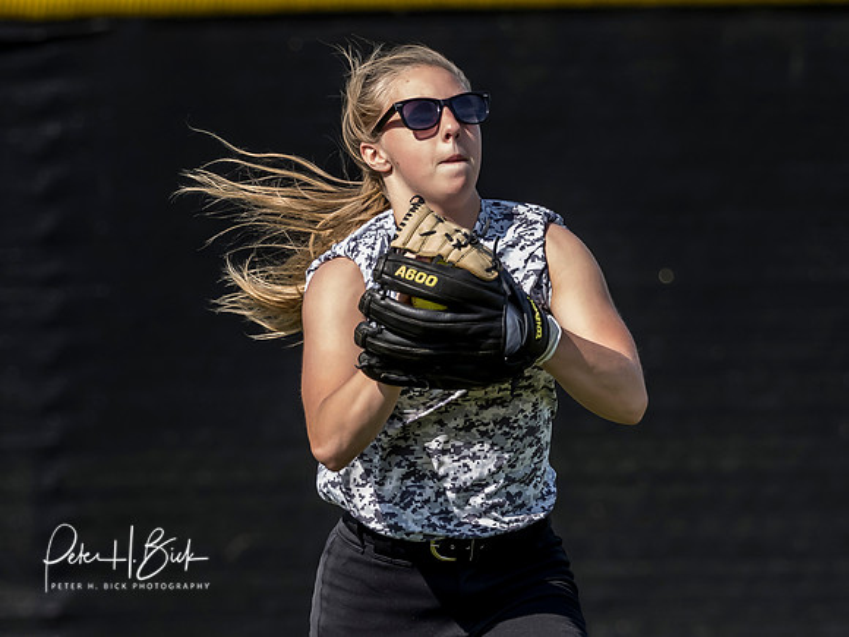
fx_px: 24628
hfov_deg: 2.0
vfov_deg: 1.5
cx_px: 356
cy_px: 401
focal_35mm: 1004
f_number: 4
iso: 800
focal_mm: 300
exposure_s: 1/2000
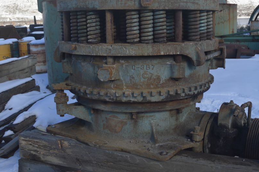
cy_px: 65
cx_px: 150
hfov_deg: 43.5
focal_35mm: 45
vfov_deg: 29.7
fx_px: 323
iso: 100
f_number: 8
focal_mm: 24
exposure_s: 1/250
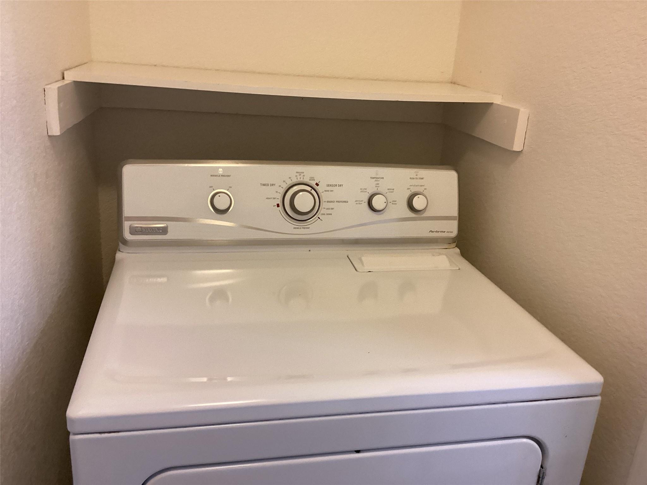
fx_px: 579
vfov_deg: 45.4
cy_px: 242
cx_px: 324
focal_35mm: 31
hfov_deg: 58.4
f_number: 2.4
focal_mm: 3.3
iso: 320
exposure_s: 1/60
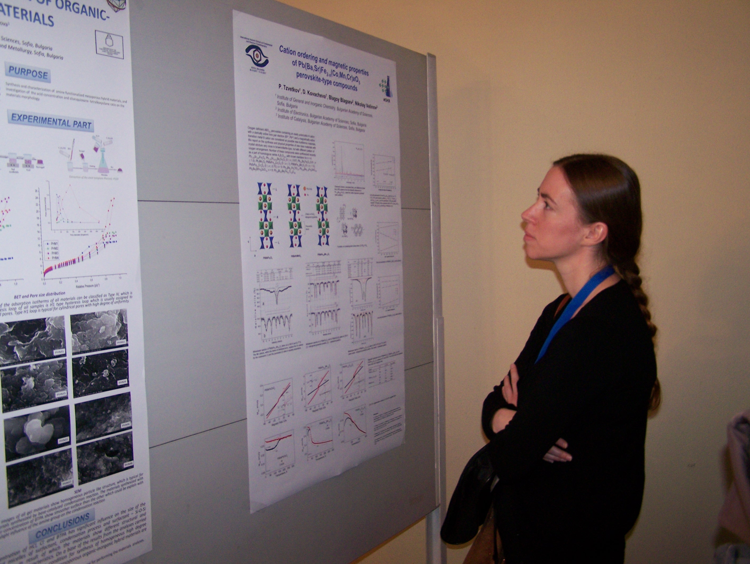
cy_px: 282
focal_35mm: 38
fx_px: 824
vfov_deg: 37.8
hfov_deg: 48.9
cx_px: 375
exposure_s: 1/60
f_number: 2.8
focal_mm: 6.3
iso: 160
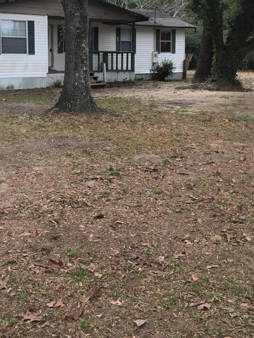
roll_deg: +1.7
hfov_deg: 30.1
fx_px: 470
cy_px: 104
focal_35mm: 48
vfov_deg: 39.0
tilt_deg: -5.0
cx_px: 94
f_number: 2.2
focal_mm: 4.15
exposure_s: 1/40
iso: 25
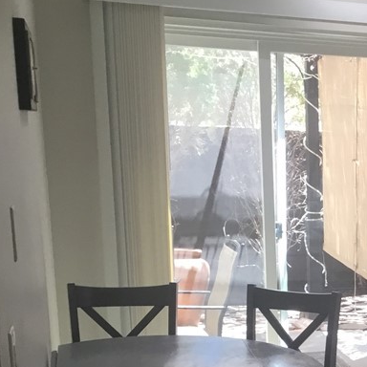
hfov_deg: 21.4
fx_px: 876
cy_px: 328
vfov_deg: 23.1
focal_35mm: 73
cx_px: 479
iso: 32
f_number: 2.4
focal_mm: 3.3
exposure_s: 1/30
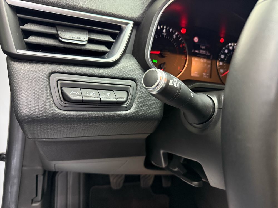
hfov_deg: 71.6
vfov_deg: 56.8
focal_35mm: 24
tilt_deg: -22.9
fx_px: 193
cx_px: 139
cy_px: 104
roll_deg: -14.3
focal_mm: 6.76
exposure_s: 1/43
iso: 800
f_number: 1.78
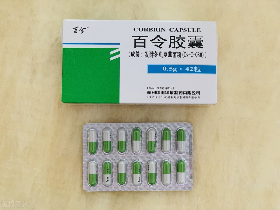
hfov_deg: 36.8
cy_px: 105
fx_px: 421
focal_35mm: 52
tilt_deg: -87.1
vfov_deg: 28.0
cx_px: 140
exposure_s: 1/60
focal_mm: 6
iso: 320
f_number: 2.4
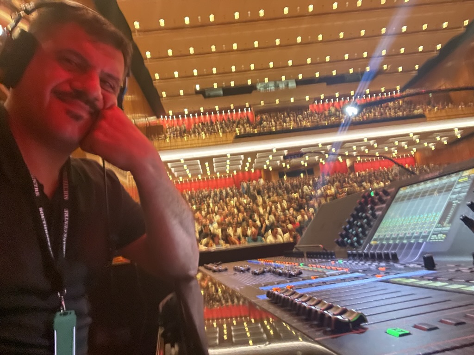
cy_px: 178
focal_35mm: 23
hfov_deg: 73.9
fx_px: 315
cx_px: 237
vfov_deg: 58.9
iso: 1600
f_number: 2.2
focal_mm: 2.71
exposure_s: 1/15
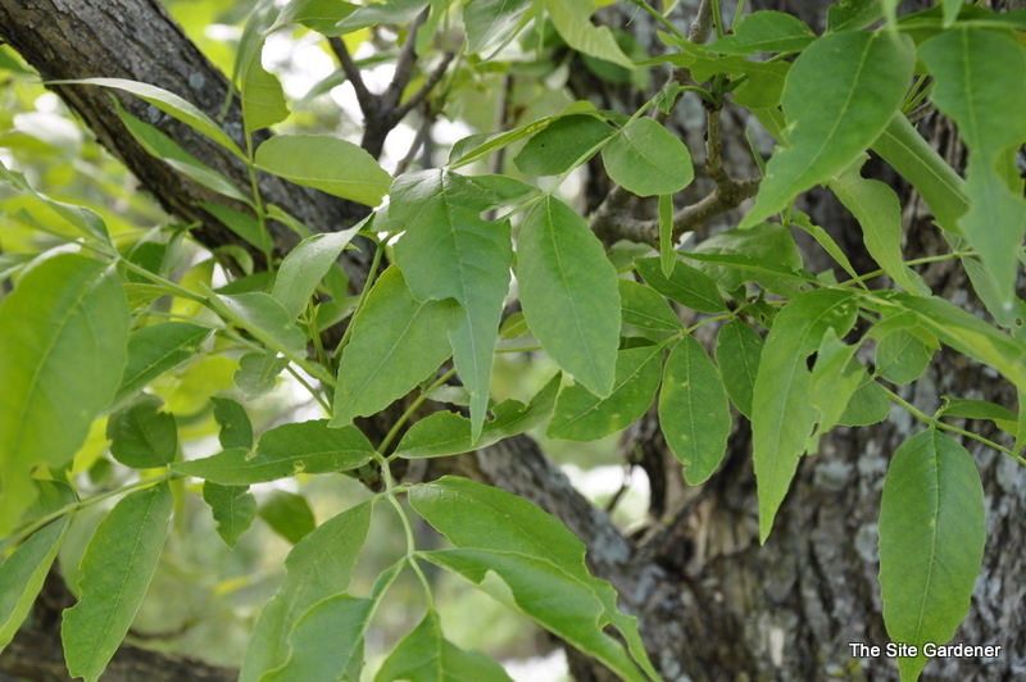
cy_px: 341
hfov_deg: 31.9
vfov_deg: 21.5
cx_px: 513
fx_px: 1794
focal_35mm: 63
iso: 200
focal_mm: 42
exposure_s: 1/50
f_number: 7.1
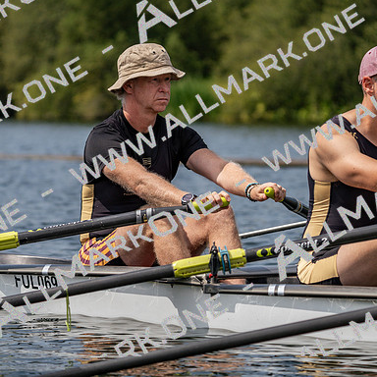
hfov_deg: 6.8
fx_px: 3167
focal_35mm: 257
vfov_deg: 6.8
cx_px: 190
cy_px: 188
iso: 200
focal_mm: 200
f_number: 5.6
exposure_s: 1/1600
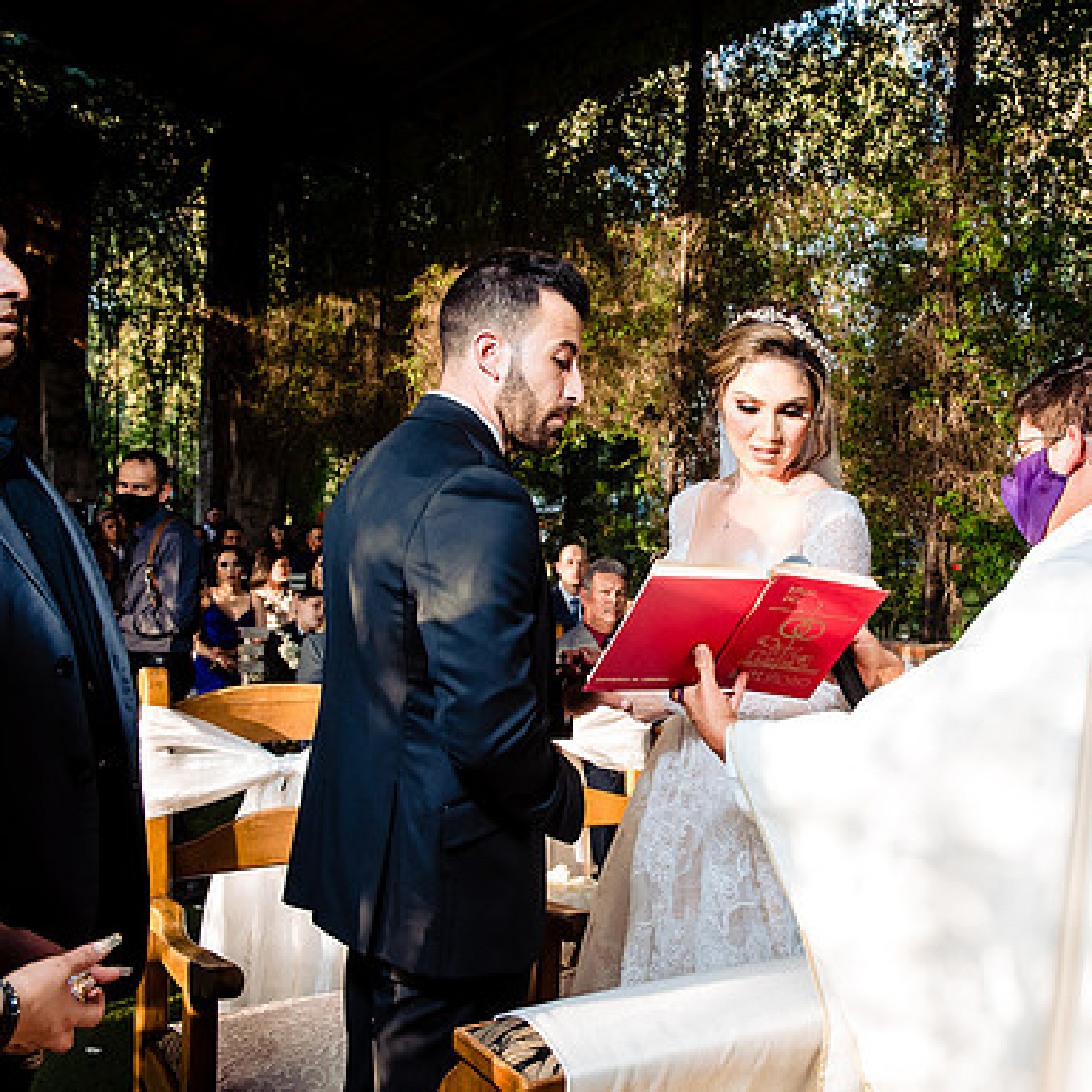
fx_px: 1463
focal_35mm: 41
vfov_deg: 40.9
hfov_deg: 40.3
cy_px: 546
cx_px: 740
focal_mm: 32
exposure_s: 1/200
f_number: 5.6
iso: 800
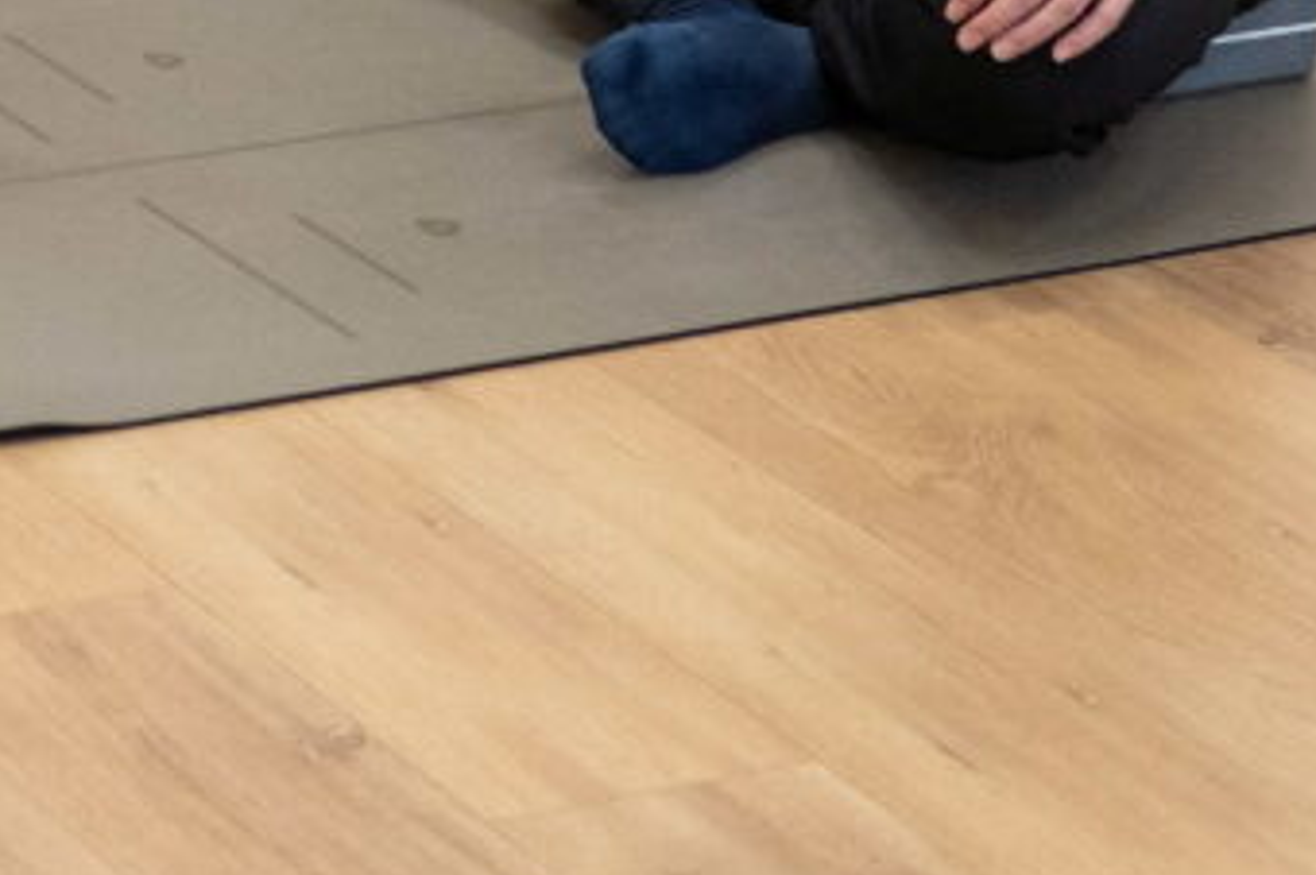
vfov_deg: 8.2
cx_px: -1134
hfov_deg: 11.8
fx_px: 5807
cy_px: -856
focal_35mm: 159
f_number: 4
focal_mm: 24
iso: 640
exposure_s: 1/160
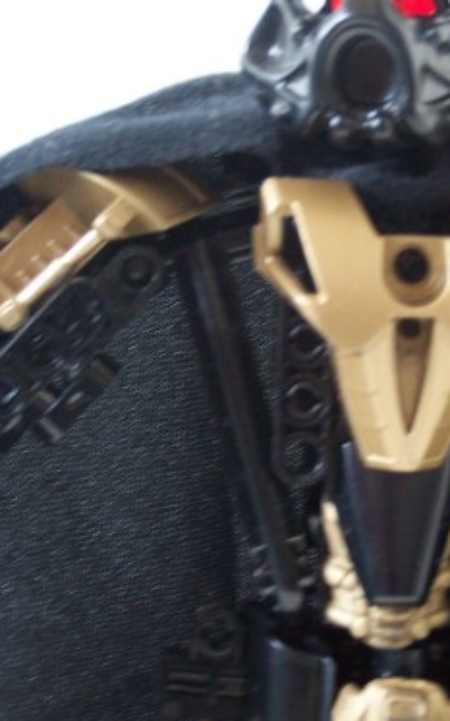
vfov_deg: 13.6
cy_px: 377
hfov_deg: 8.5
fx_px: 3023
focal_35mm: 154
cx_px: 377
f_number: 3.2
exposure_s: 1/8
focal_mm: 15.6
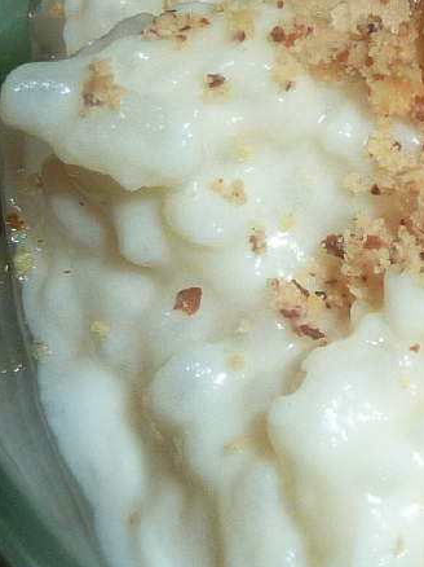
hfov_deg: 12.1
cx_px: 637
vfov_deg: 16.8
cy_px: 309
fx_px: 1913
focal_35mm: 117
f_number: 4
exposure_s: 1/60
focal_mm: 4.1
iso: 100
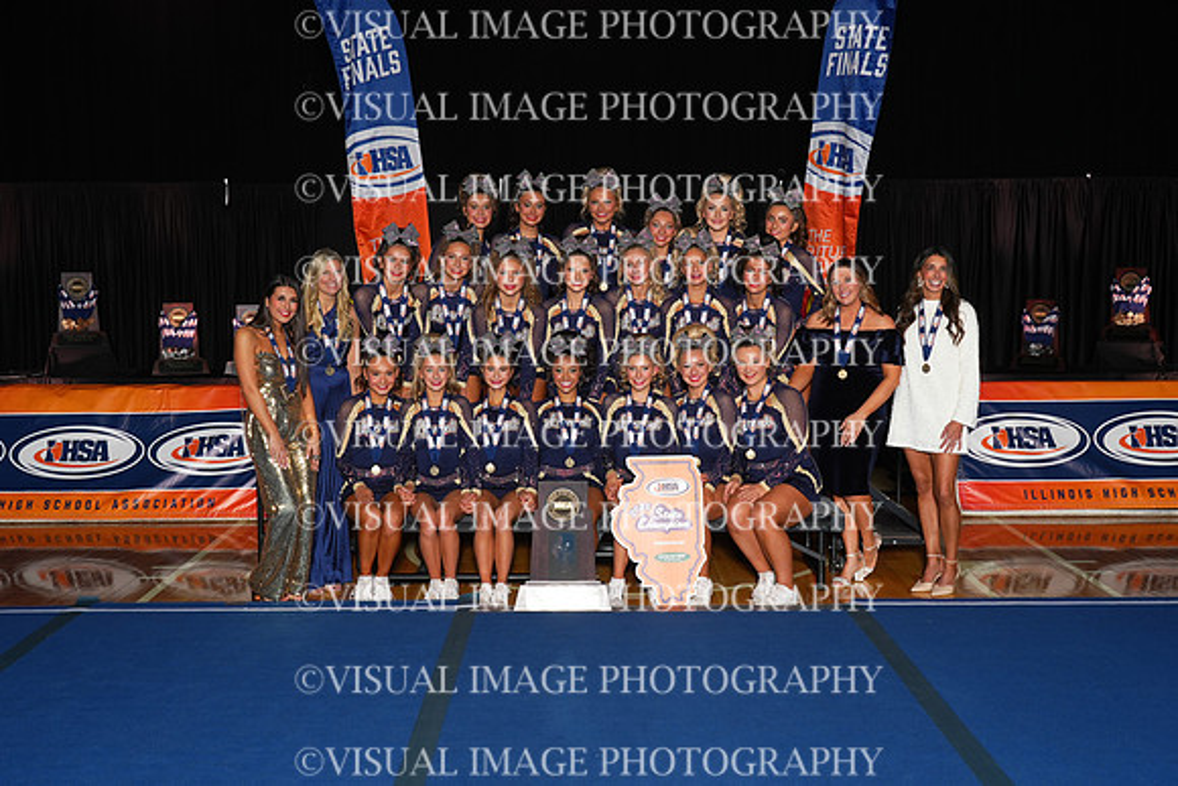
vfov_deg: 32.6
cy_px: 393
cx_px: 589
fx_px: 1342
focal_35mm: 41
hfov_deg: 47.4
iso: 640
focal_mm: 41
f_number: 8
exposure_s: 1/160
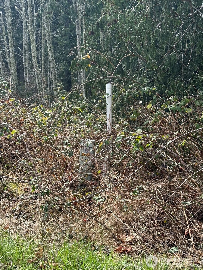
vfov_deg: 39.7
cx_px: 102
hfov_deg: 30.3
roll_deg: -3.2
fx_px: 375
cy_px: 135
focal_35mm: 48
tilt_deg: -14.5
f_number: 1.78
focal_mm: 6.76
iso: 64
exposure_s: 1/1307
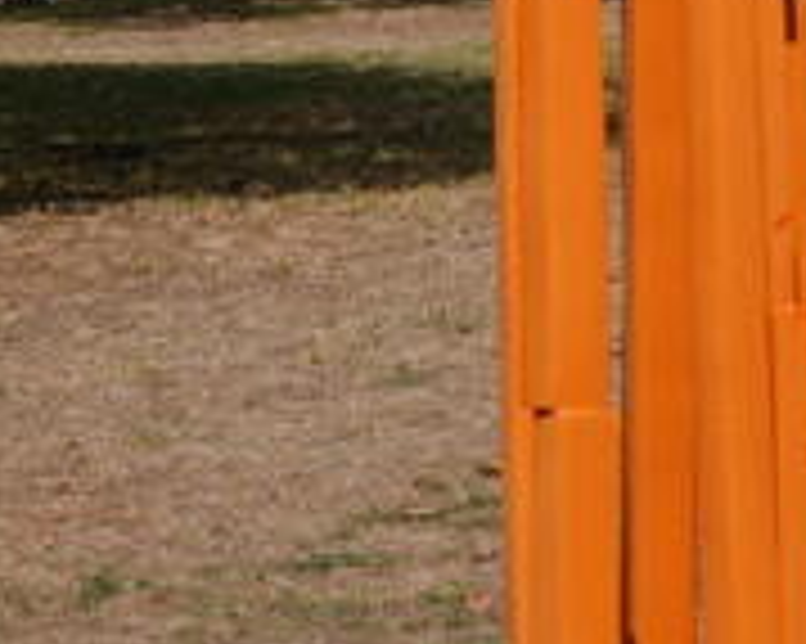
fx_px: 4792
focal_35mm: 201
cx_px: 1114
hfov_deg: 9.4
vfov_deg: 7.5
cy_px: -392
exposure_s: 1/250
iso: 50
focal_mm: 20
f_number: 8
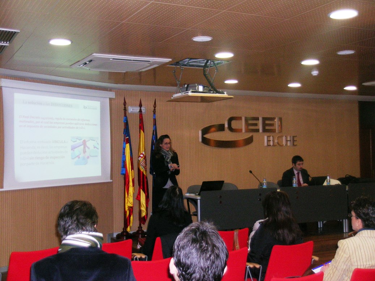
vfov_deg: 29.1
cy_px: 140
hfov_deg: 38.2
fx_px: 542
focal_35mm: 50
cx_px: 188
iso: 184
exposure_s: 1/60.1
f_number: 3.4
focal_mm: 10.3
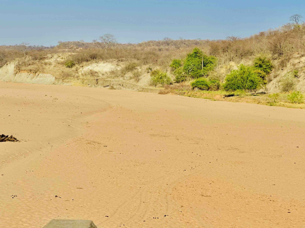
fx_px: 846
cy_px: 110
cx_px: 136
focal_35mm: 96
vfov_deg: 15.4
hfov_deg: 20.4
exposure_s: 1/1074
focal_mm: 9
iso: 32
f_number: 2.8
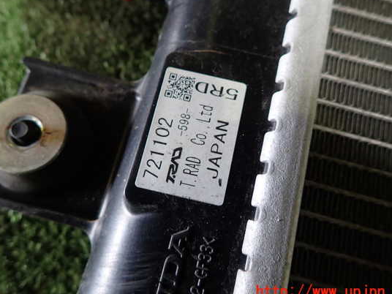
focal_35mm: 28
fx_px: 317
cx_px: 202
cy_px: 137
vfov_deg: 49.7
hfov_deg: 63.4
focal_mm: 4.5
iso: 200
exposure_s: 1/50
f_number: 2
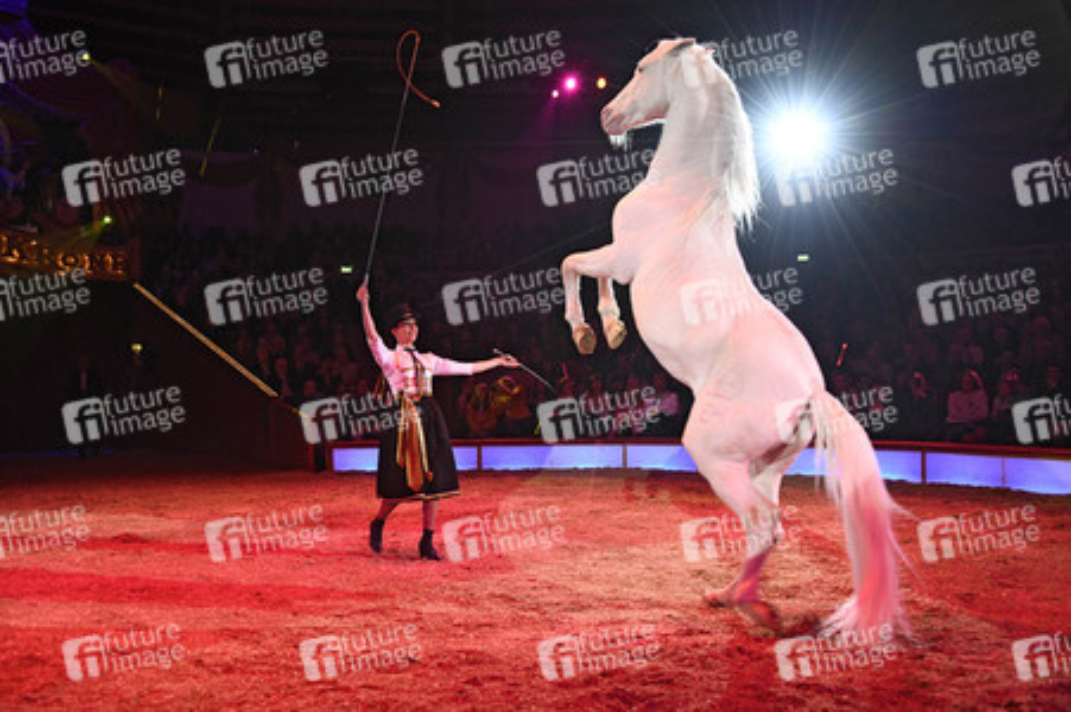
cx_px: 536
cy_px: 356
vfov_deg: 35.0
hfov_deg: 50.7
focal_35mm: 38
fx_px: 1130
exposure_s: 1/160
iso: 3200
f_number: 6.3
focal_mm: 38
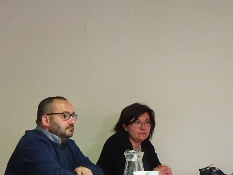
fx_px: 1084
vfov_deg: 9.2
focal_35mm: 161
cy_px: 149
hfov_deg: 12.2
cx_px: 12
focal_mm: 13.69
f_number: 5
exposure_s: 1/15
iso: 800
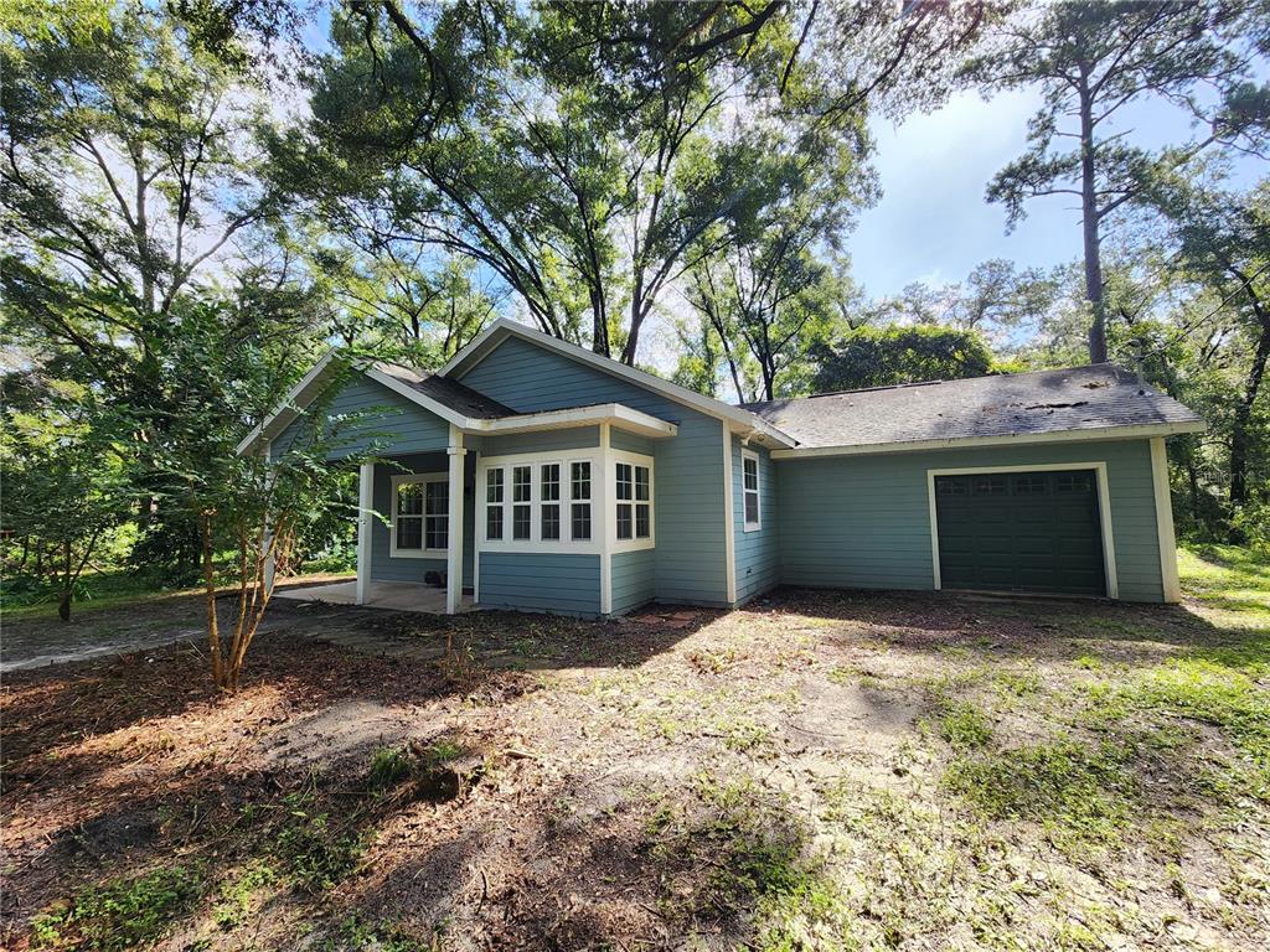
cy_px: 476
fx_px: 477
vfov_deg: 89.9
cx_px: 635
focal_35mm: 13
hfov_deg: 106.2
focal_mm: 2.2
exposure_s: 1/245
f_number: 2.2
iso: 50
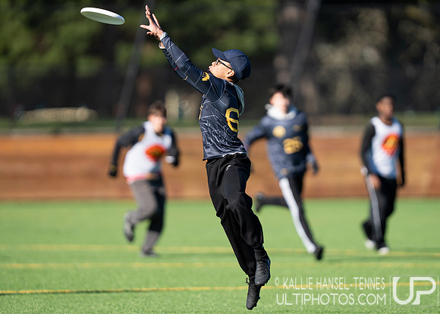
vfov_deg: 3.1
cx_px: 224
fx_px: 5751
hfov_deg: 4.4
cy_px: 153
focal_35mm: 460
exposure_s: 1/2000
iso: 200
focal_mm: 400
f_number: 3.2
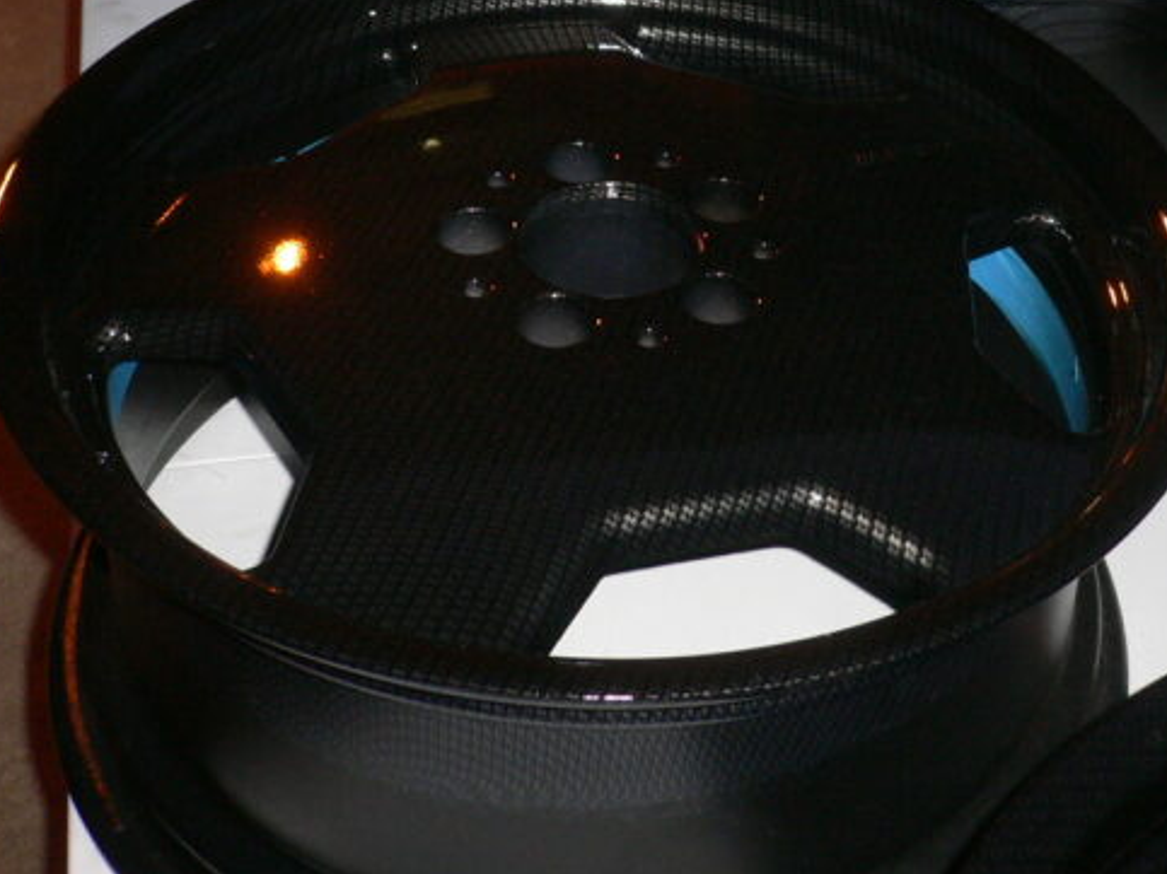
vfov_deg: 24.8
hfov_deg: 33.1
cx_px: 739
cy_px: 171
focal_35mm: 58
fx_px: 1955
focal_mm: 5.8
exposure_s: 1/60
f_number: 2.8
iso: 150
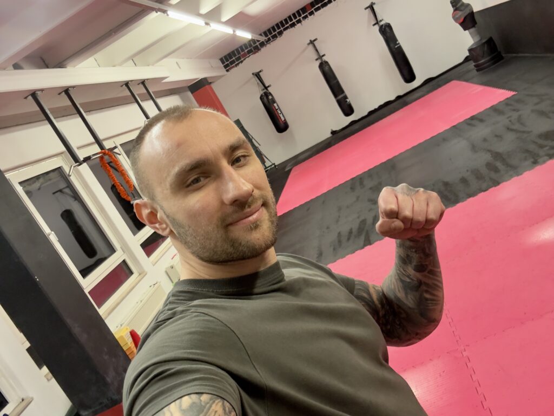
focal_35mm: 23
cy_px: 208
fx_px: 368
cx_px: 277
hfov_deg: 73.9
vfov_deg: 58.9
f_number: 1.9
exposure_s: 1/50
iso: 250
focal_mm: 2.69
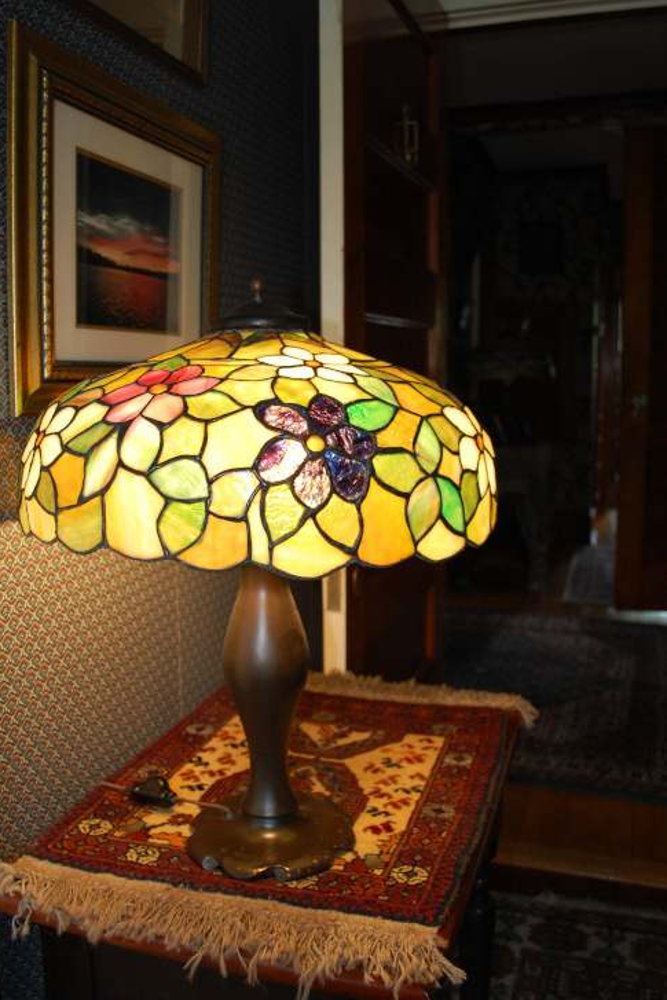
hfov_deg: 42.3
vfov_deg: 60.3
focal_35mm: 31
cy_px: 494
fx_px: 861
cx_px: 326
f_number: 3.8
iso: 400
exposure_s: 1/60
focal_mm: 20
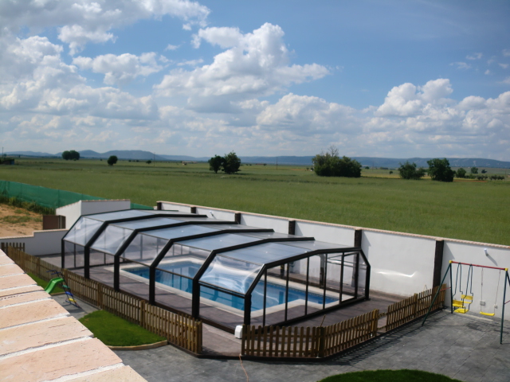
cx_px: 255
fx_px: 516
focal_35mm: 35
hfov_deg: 52.6
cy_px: 191
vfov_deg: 40.7
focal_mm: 6.3
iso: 64
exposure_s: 1/320
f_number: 7.8
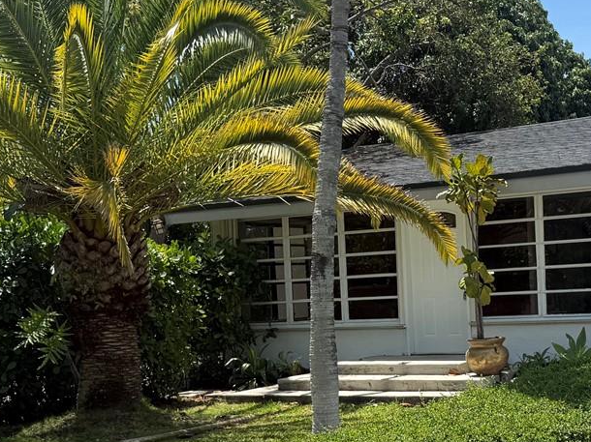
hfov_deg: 30.4
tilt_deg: -1.8
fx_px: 1075
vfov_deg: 23.0
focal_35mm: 63
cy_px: 337
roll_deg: +2.5
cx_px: 420
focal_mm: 6.76
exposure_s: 1/3759
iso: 80
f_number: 1.78
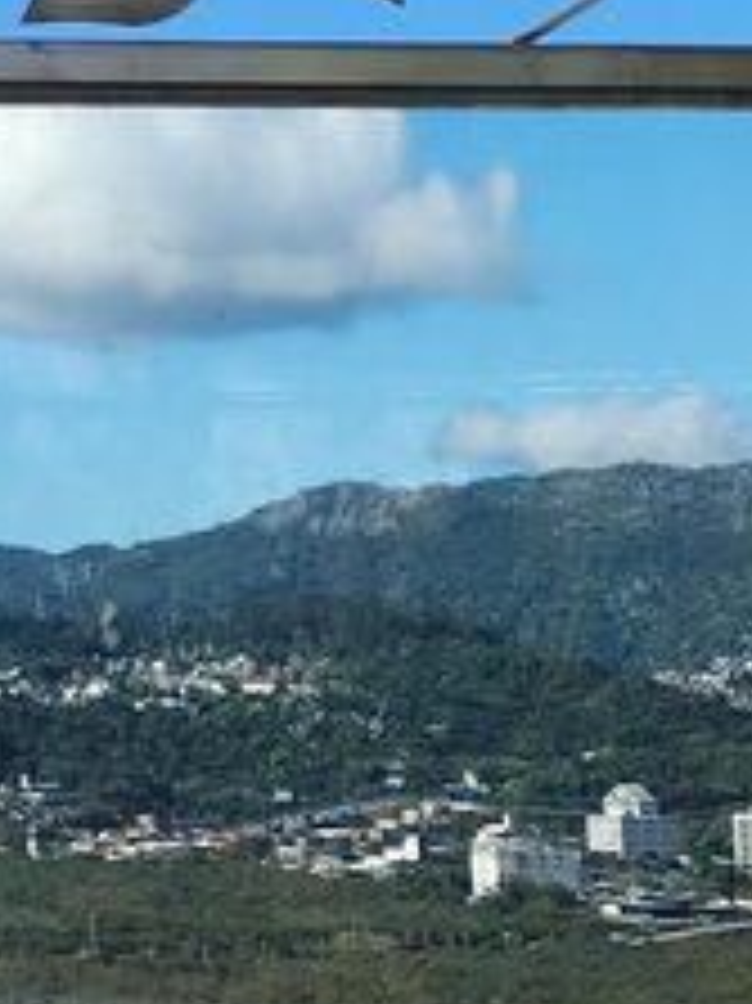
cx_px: -1432
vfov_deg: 11.8
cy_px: -149
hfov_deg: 7.9
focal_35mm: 165
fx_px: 4784
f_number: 1.8
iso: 12
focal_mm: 6.4
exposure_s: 1/981
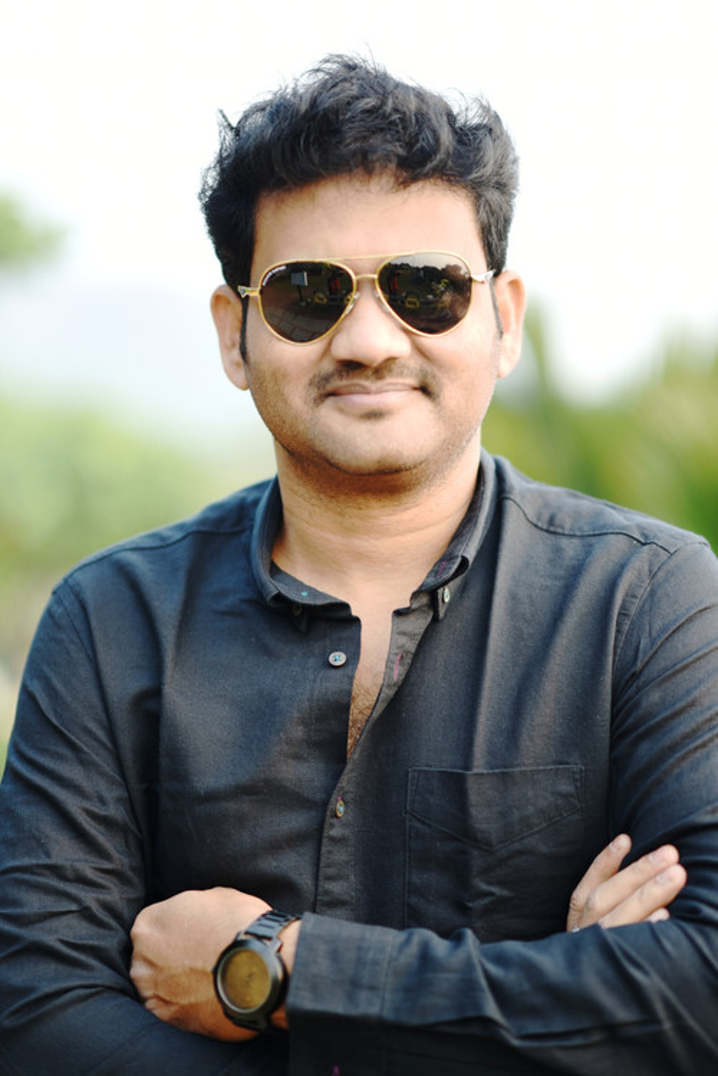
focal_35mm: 85
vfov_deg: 23.9
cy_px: 538
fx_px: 2540
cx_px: 359
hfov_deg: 16.1
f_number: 1.8
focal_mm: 85
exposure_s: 1/125
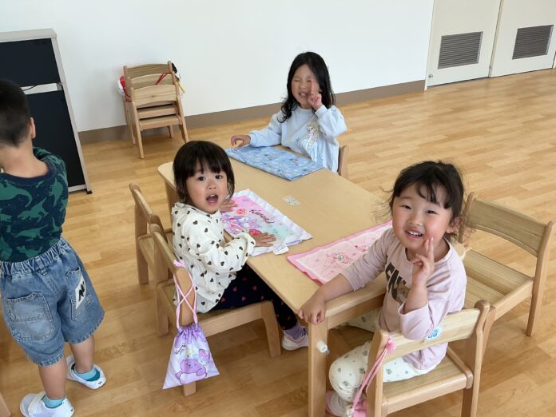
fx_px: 514
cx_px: 293
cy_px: 228
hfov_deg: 56.8
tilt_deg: -31.9
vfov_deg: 44.1
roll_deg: -0.2
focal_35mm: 32
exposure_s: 1/120
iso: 32
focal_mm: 3
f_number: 1.8
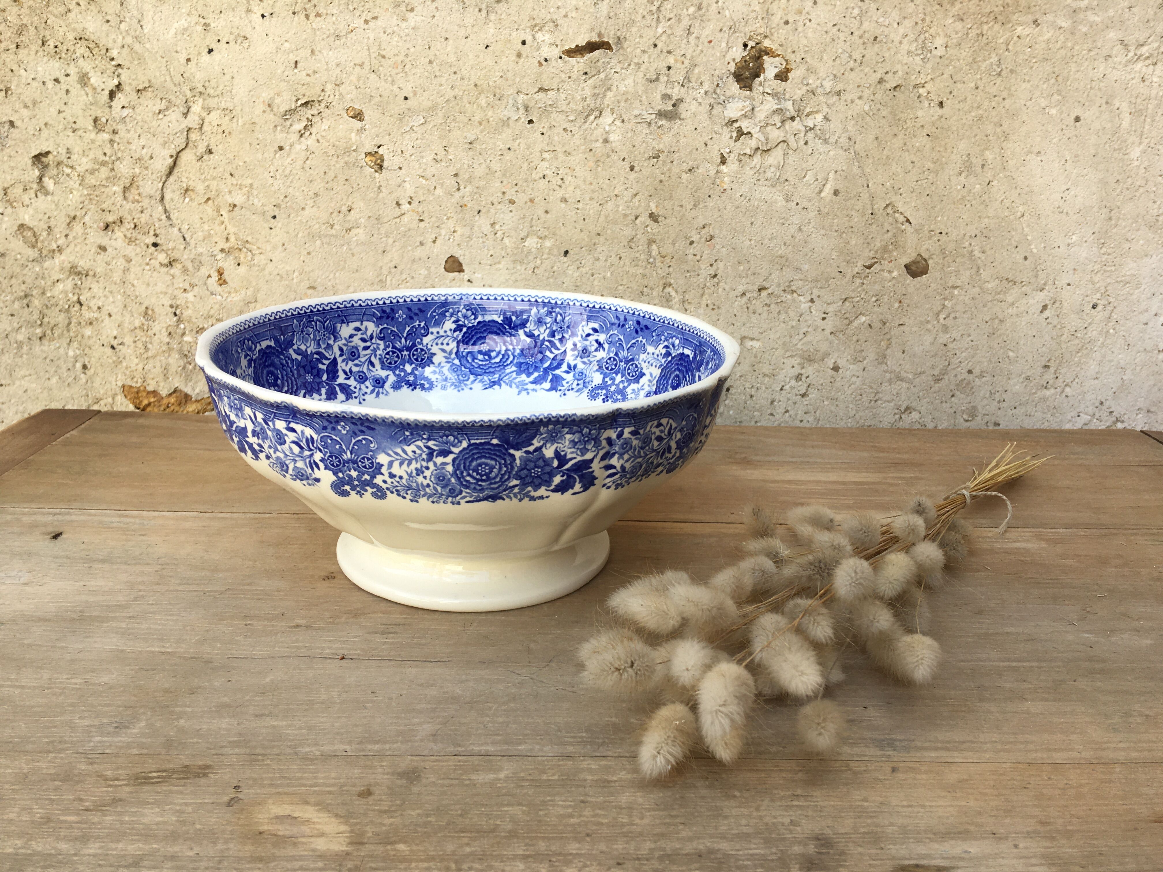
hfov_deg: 61.7
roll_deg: -1.2
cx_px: 582
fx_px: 974
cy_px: 436
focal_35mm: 29
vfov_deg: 48.2
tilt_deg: -16.6
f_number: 2.2
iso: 25
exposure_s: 1/371
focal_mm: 4.15
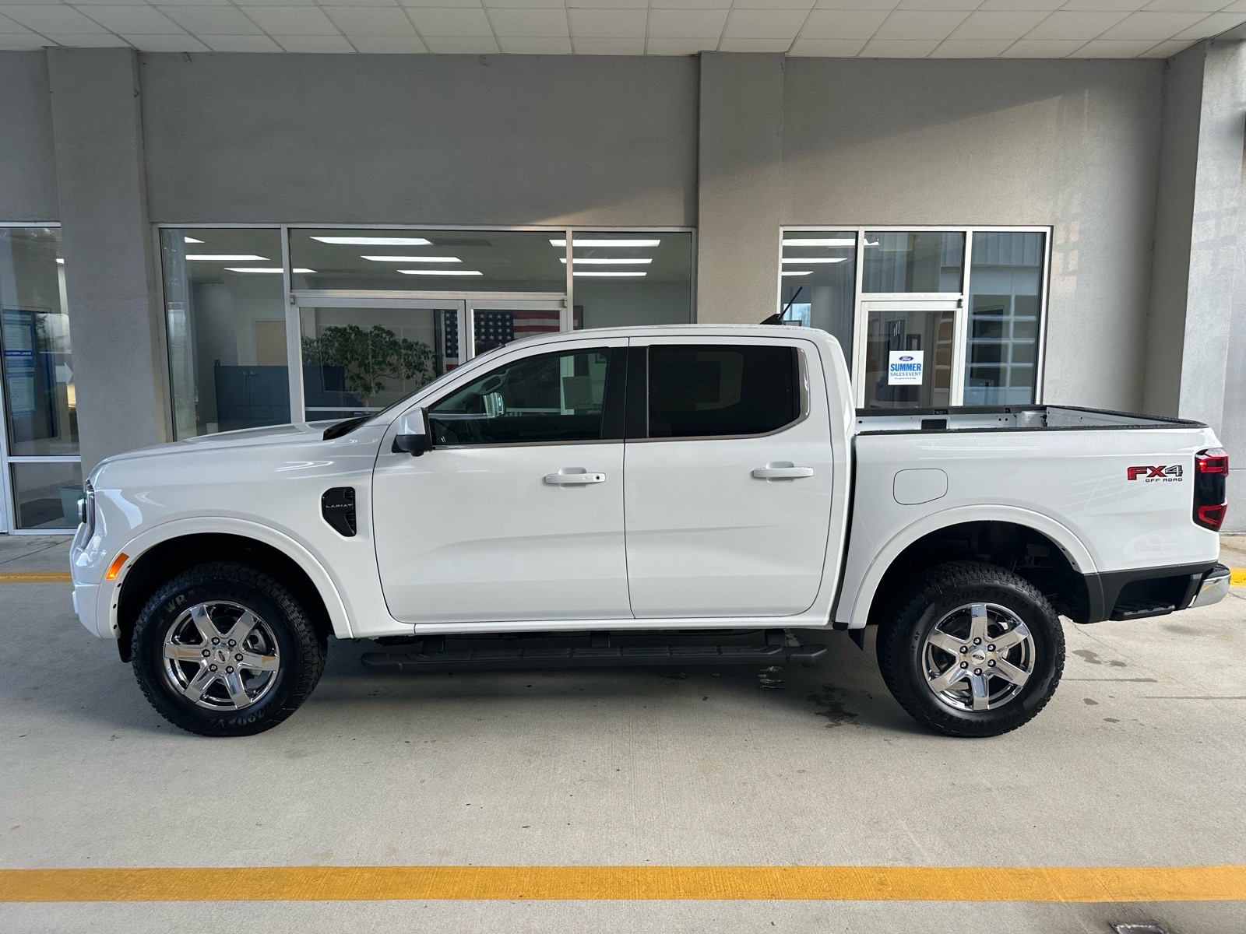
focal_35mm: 24
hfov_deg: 71.6
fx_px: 864
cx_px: 623
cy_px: 467
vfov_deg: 56.8
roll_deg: +0.0
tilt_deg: -6.7
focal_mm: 6.86
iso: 64
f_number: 1.78
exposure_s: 1/191
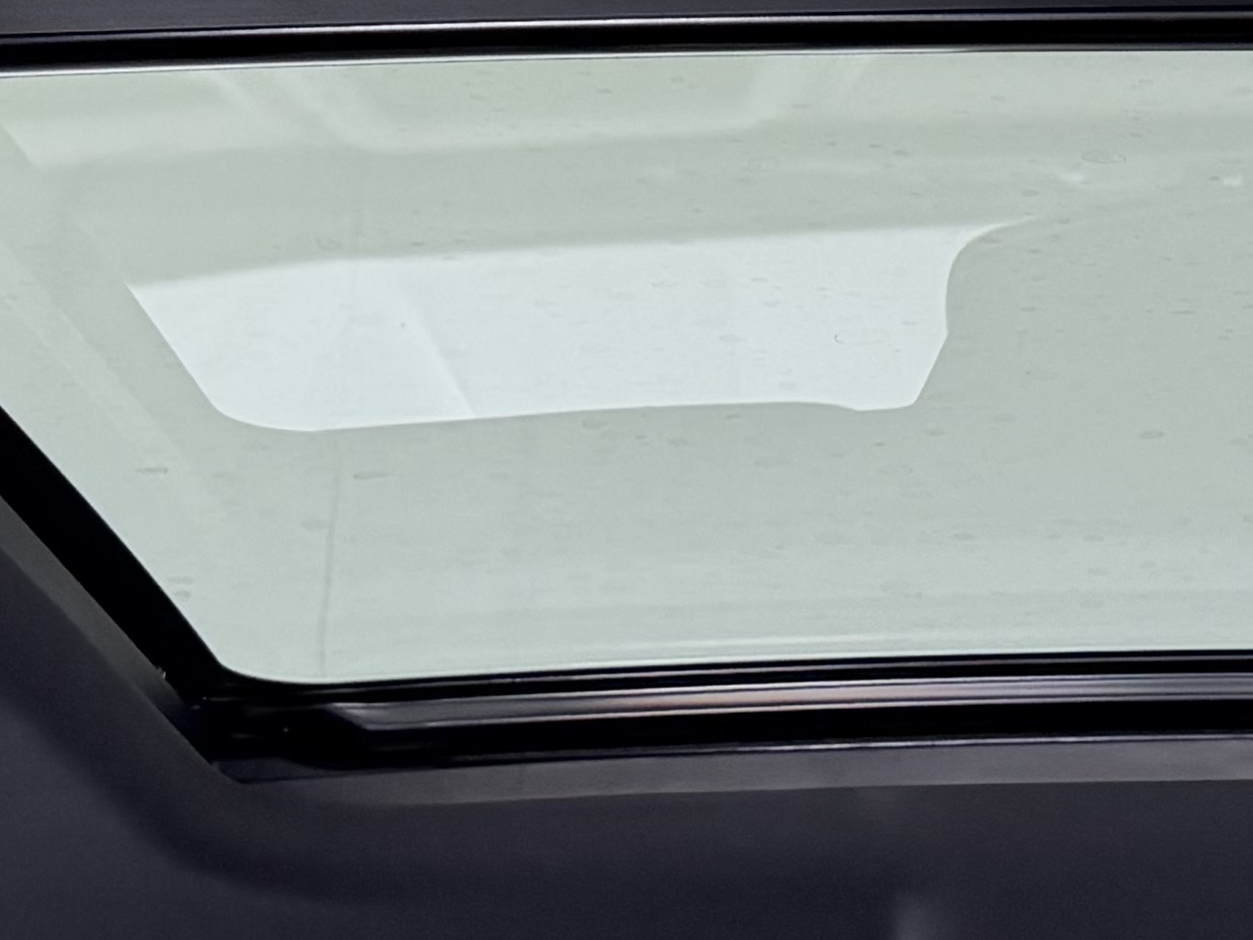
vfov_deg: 12.9
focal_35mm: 110
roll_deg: +0.0
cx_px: 1264
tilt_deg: +23.7
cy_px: -367
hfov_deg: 17.5
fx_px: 3982
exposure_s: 1/88
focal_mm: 6.76
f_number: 1.78
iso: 200
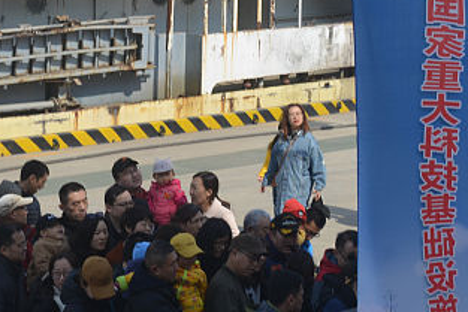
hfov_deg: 15.1
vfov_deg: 10.2
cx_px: 422
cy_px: 50
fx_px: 1743
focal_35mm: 134
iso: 100
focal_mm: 35
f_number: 10
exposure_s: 1/125
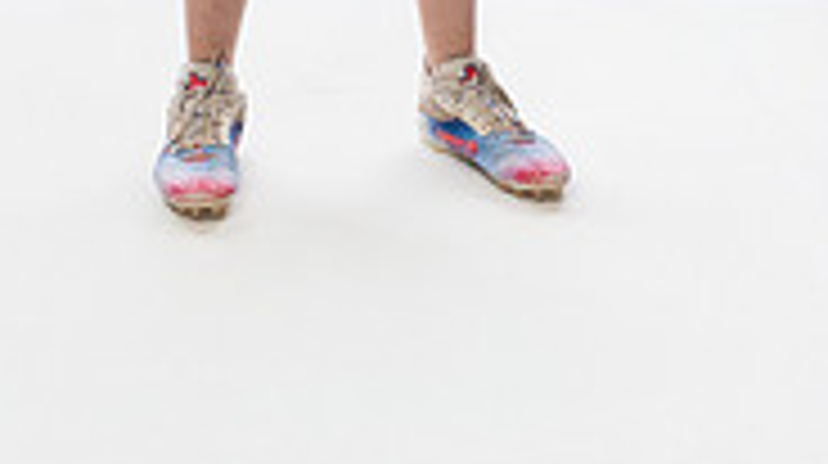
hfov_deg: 18.1
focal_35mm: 118
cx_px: 225
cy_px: -509
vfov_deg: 9.5
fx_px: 2588
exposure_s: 1/250
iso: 640
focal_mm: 46
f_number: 5.6
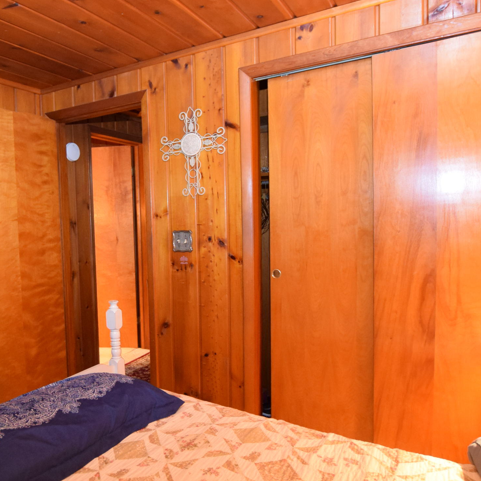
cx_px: 132
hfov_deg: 58.4
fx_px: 409
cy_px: 253
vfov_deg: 60.9
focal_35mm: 26
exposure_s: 1/60
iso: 2000
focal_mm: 10
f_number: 3.5
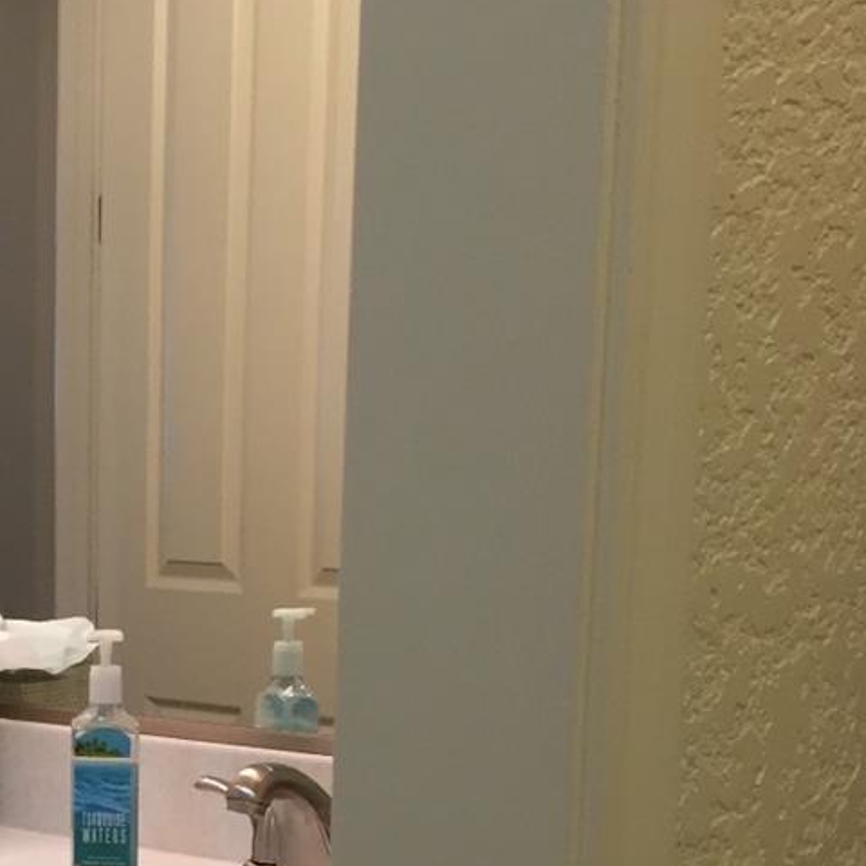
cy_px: 801
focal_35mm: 80
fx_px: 2264
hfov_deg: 19.9
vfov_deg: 21.1
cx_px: -263
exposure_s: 1/30
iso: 80
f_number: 2.2
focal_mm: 4.15
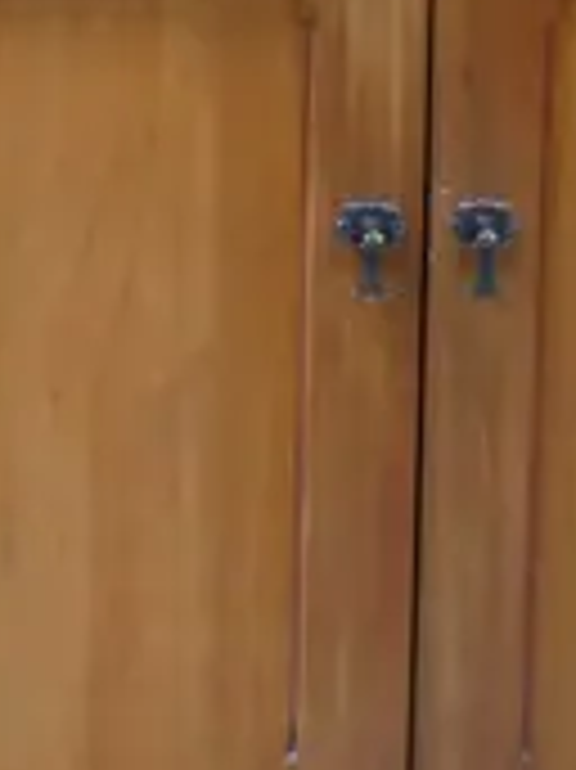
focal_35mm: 216
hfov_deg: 6.8
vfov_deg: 8.7
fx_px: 4798
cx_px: -333
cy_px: -743
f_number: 4
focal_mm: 18
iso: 1250
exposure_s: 1/60
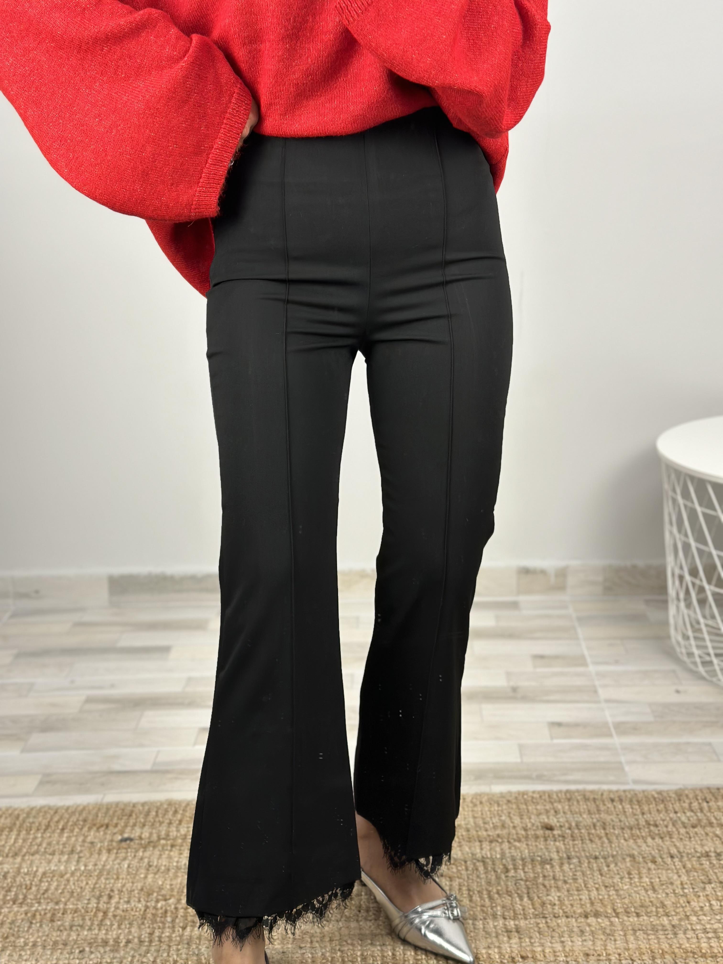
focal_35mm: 48
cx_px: 362
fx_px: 1337
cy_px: 482
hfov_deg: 30.3
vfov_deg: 39.7
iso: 100
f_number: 1.78
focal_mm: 6.86
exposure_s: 1/50
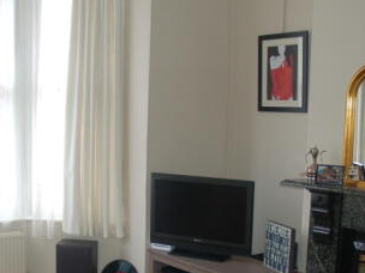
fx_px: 590
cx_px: 131
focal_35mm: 56
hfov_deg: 34.1
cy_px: 190
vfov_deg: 25.9
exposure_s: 1/125
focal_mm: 18
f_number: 3.5
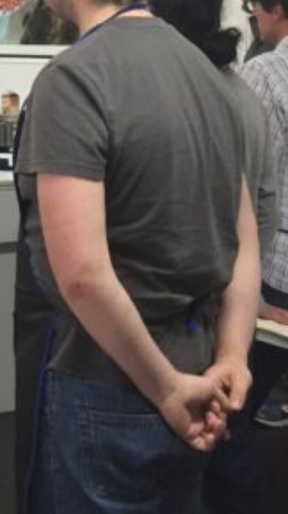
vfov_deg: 24.5
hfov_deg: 13.0
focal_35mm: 84
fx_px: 1143
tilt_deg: -0.4
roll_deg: -1.0
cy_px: 32
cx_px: -231
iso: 64
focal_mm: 4.15
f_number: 2.2
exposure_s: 1/33
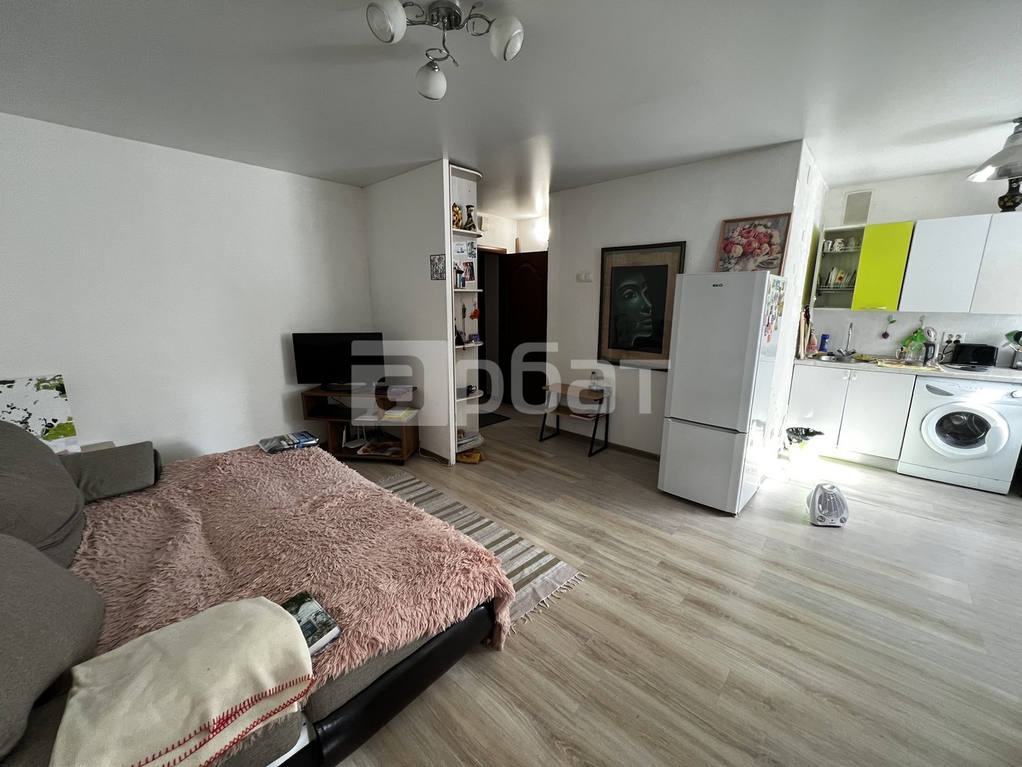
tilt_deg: -10.8
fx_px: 384
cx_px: 511
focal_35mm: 13
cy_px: 384
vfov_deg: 89.9
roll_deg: -0.2
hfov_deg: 106.2
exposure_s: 1/65
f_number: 1.8
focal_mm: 1.57
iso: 250
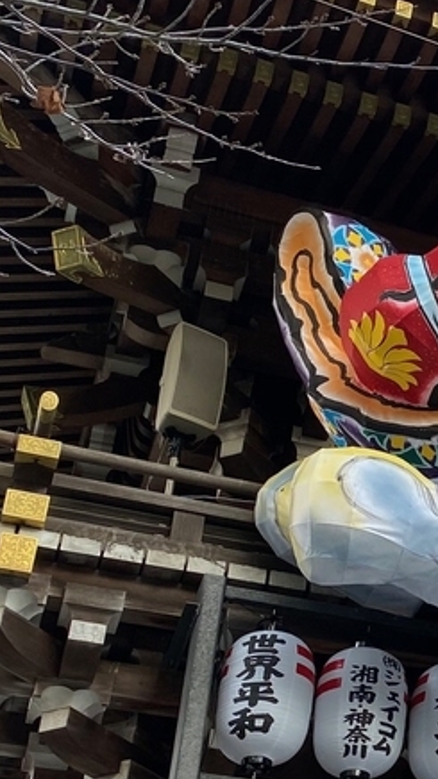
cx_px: 837
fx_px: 1612
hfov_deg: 13.5
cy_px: 549
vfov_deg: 26.9
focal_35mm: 78
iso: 32
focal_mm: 4.25
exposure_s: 1/349
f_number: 1.8
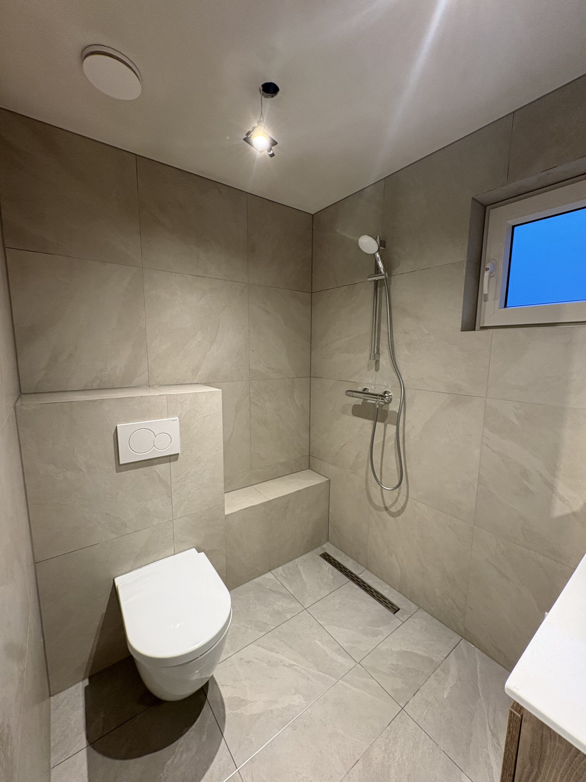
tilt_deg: -7.7
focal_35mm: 14
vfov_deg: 102.1
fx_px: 316
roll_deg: -1.1
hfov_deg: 85.7
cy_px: 391
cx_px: 293
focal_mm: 2.22
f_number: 2.2
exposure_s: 1/50
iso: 250
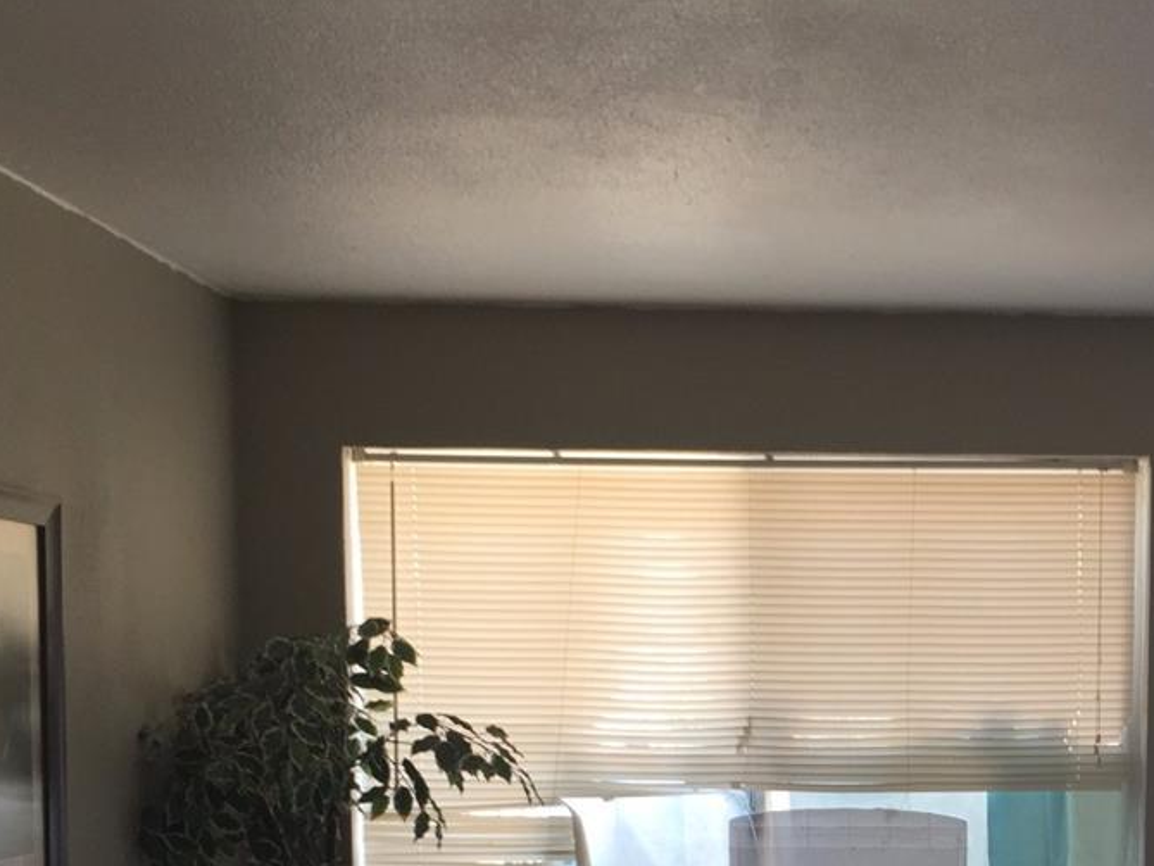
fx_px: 2167
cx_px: 1007
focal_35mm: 65
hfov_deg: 28.8
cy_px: 926
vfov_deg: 21.5
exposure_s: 1/60
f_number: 2.2
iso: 32
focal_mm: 4.15
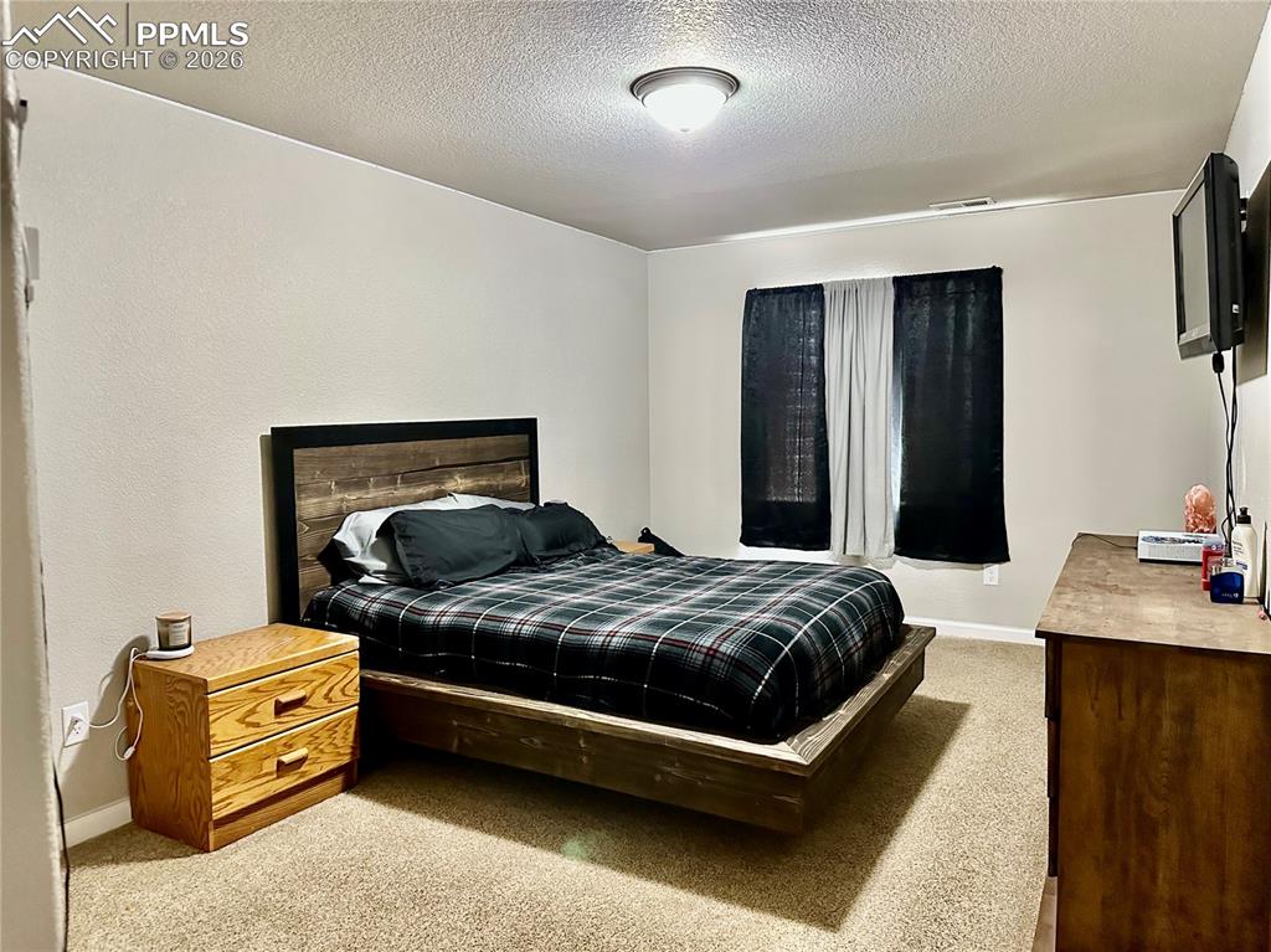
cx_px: 636
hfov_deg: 71.6
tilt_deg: -3.9
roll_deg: +0.8
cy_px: 476
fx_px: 881
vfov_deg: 56.8
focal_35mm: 24
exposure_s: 1/60
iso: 800
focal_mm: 6.86
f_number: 1.78
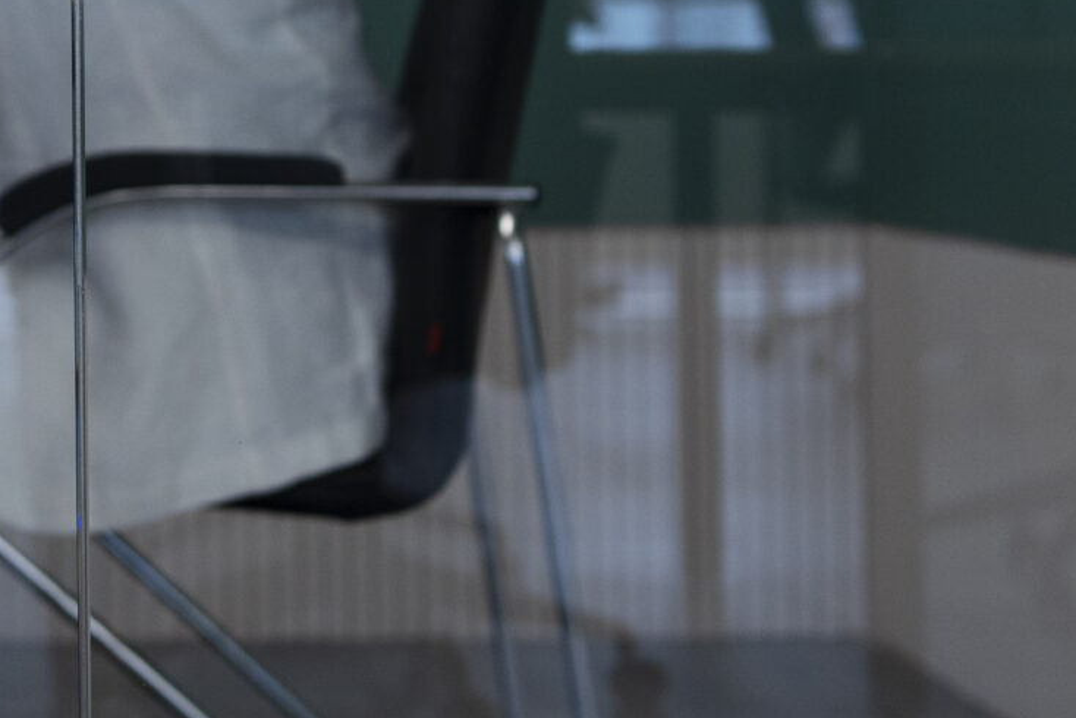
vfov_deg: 11.1
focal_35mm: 122
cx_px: -59
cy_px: -10
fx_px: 3648
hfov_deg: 16.4
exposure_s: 1/250
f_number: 2.8
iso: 640
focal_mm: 35
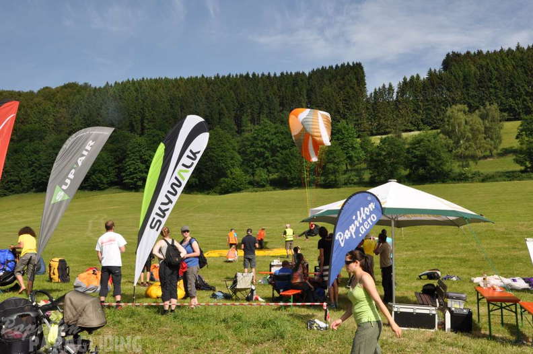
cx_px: 266
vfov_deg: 31.8
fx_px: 621
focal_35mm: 42
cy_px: 177
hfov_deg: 46.4
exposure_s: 1/200
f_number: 14
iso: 200
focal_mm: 28
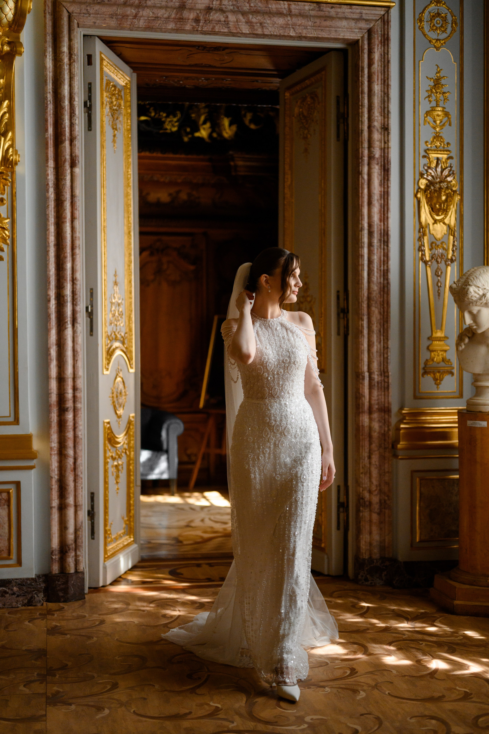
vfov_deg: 39.6
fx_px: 1019
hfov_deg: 27.0
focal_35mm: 50
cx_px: 244
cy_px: 367
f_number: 1.8
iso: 2000
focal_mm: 50
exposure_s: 1/3200
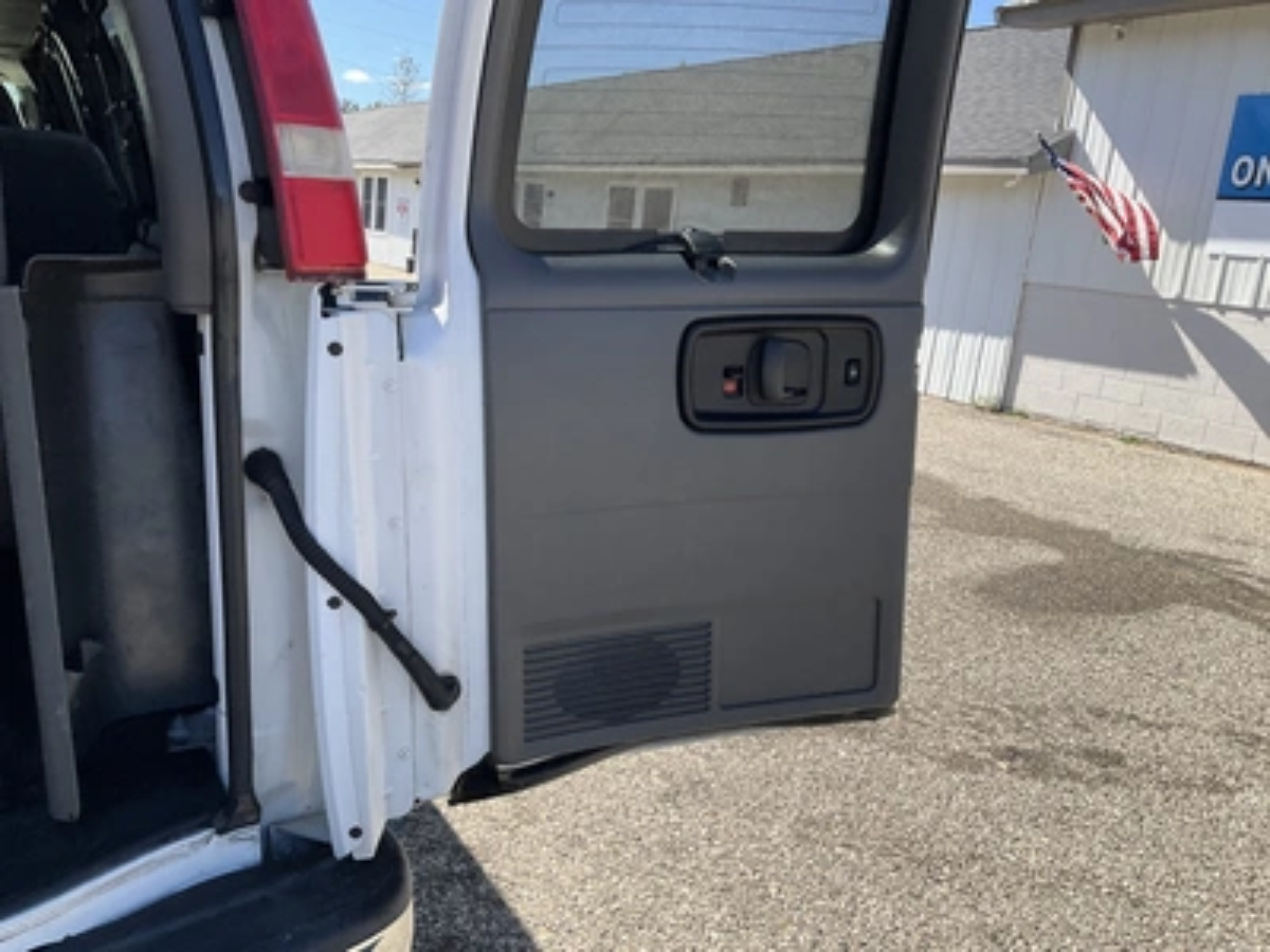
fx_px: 1064
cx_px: 635
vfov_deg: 48.2
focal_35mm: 29
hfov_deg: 61.7
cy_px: 476
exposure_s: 1/962
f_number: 1.8
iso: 25
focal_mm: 3
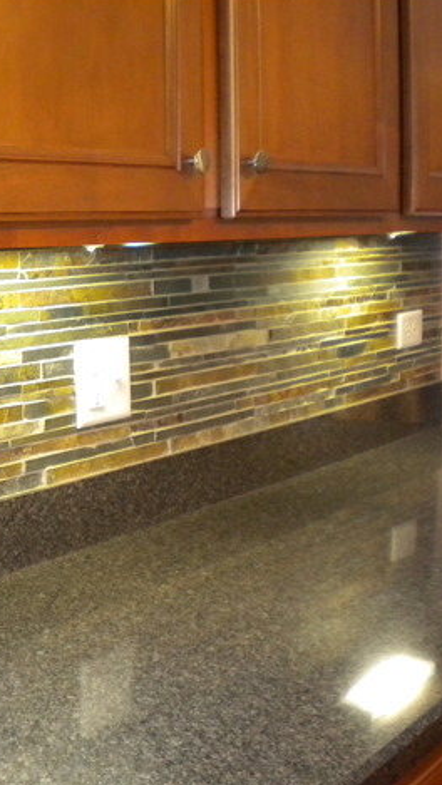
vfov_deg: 39.9
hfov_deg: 21.8
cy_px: 393
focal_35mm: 52
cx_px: -52
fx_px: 1083
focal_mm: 6.3
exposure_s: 1/30
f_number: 3.1
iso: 400
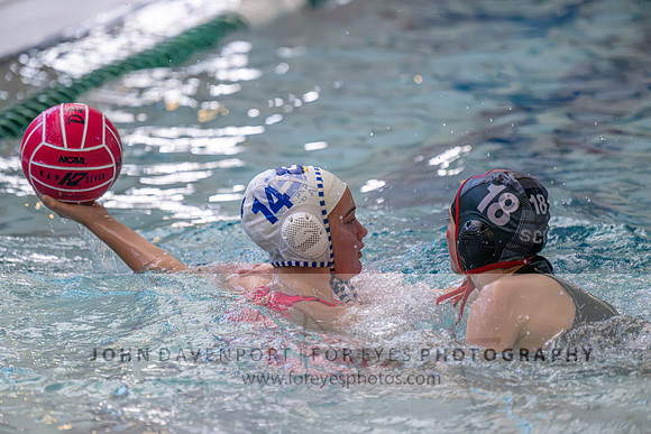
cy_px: 217
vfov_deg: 4.9
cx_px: 326
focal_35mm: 280
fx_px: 5064
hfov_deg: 7.4
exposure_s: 1/1000
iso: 16000
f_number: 4
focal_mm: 280
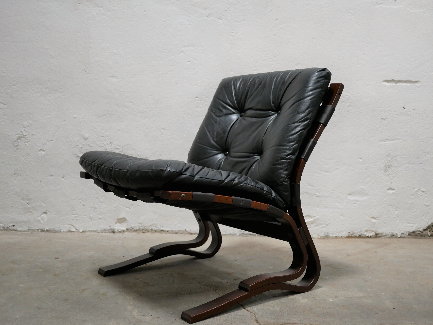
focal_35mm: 43
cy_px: 171
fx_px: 538
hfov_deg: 43.8
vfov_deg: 33.6
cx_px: 219
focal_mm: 20
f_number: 1.7
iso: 250
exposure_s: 1/60
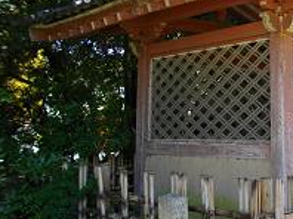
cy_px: 114
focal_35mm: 63
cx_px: 283
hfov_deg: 29.1
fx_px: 533
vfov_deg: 23.2
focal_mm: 5.7
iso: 137
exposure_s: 1/125
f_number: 2.9
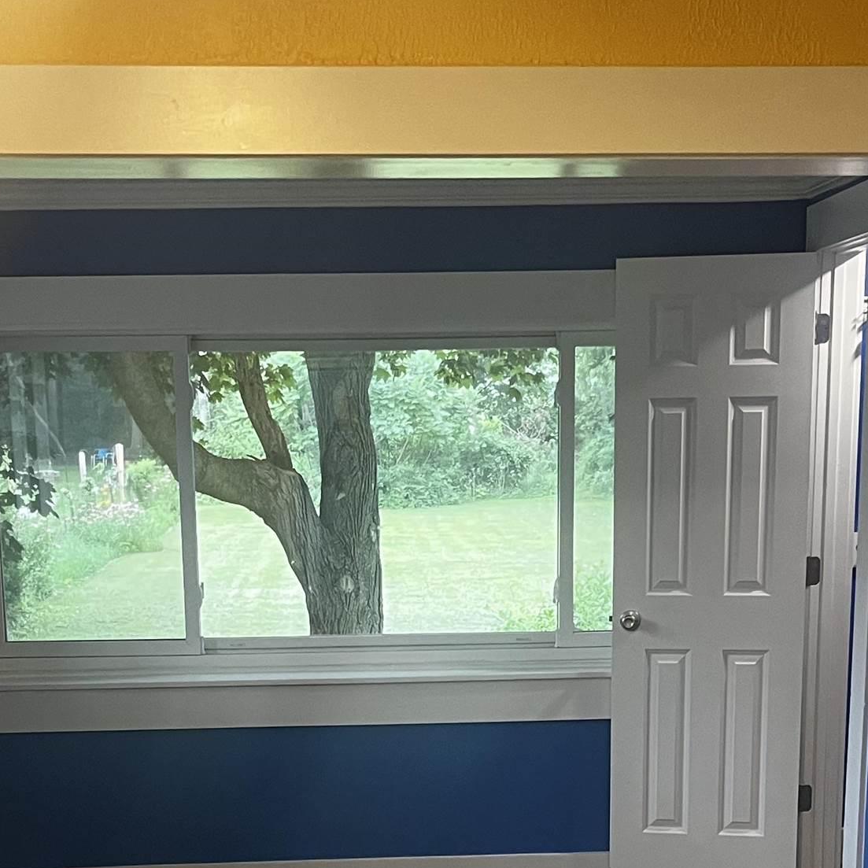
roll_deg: +0.8
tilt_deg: -13.4
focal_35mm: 64
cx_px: 428
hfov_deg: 26.9
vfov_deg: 25.9
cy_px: 803
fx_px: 1816
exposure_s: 1/60
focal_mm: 5.1
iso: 250
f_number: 1.6
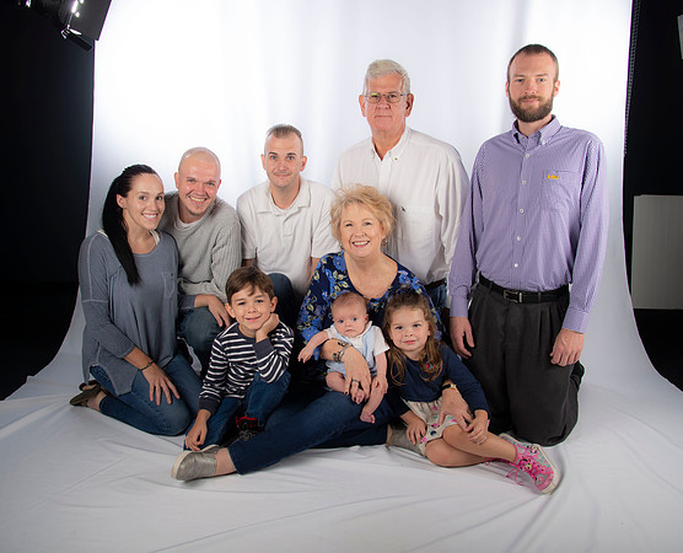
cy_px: 287
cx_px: 322
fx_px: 647
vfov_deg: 46.3
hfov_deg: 55.6
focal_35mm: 32
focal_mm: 27
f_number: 5.6
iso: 100
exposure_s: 1/200
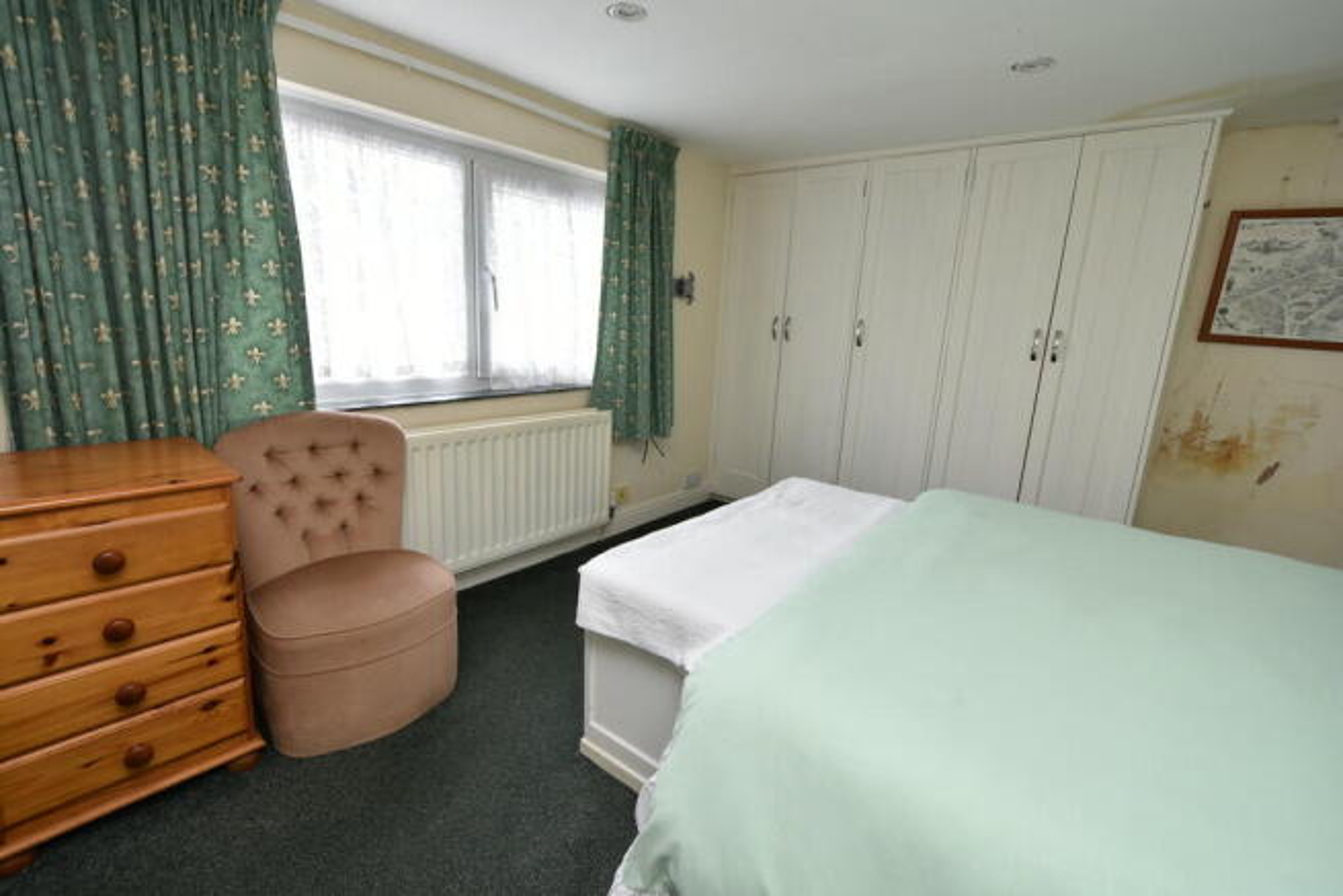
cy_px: 448
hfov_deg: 100.4
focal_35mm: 15
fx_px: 560
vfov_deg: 77.4
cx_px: 672
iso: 200
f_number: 4.5
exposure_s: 1/80
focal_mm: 10
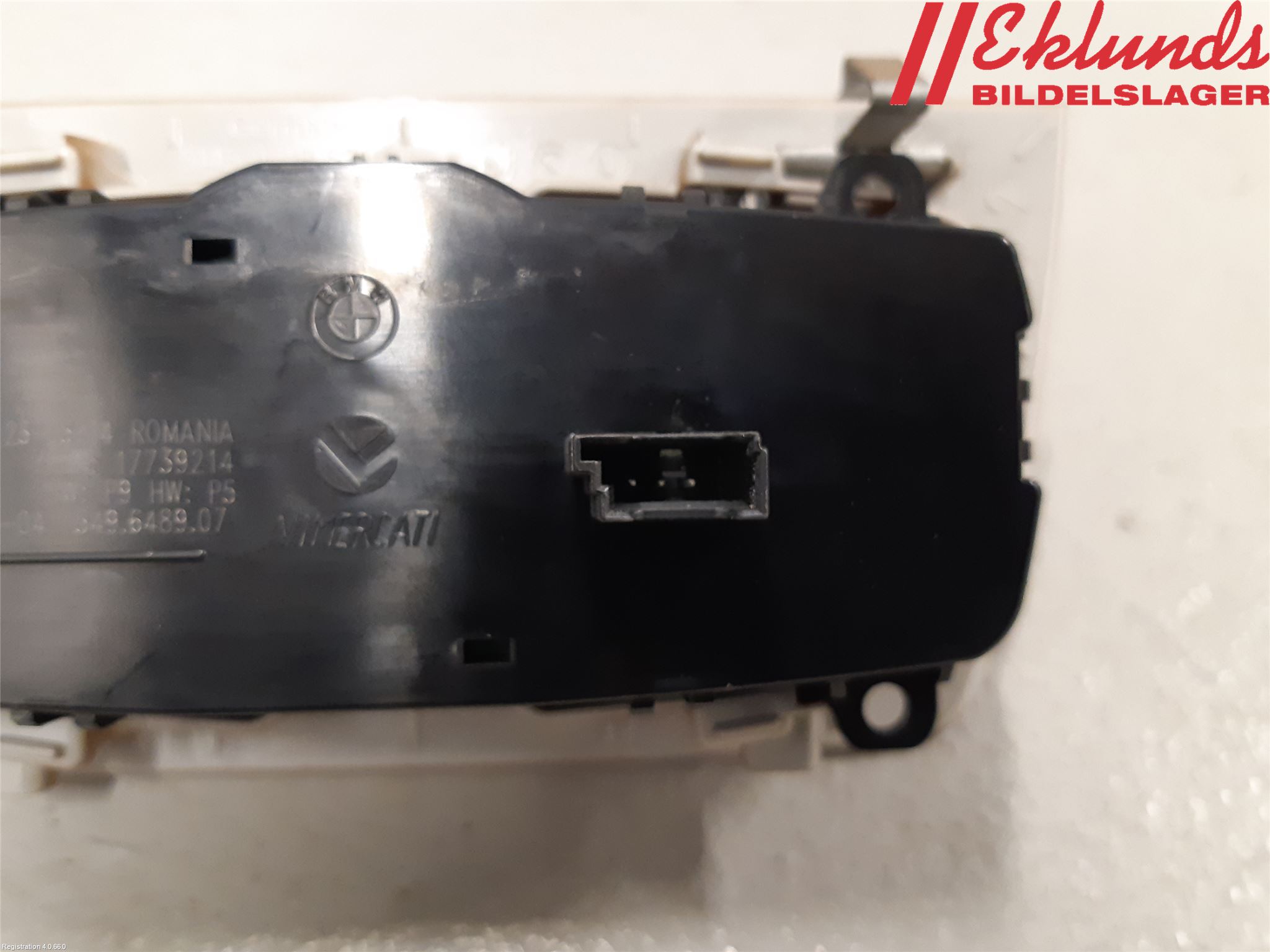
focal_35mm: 26
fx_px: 954
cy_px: 476
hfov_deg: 67.3
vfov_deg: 53.1
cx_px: 635
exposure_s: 1/25
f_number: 1.7
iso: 200
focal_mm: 3.93
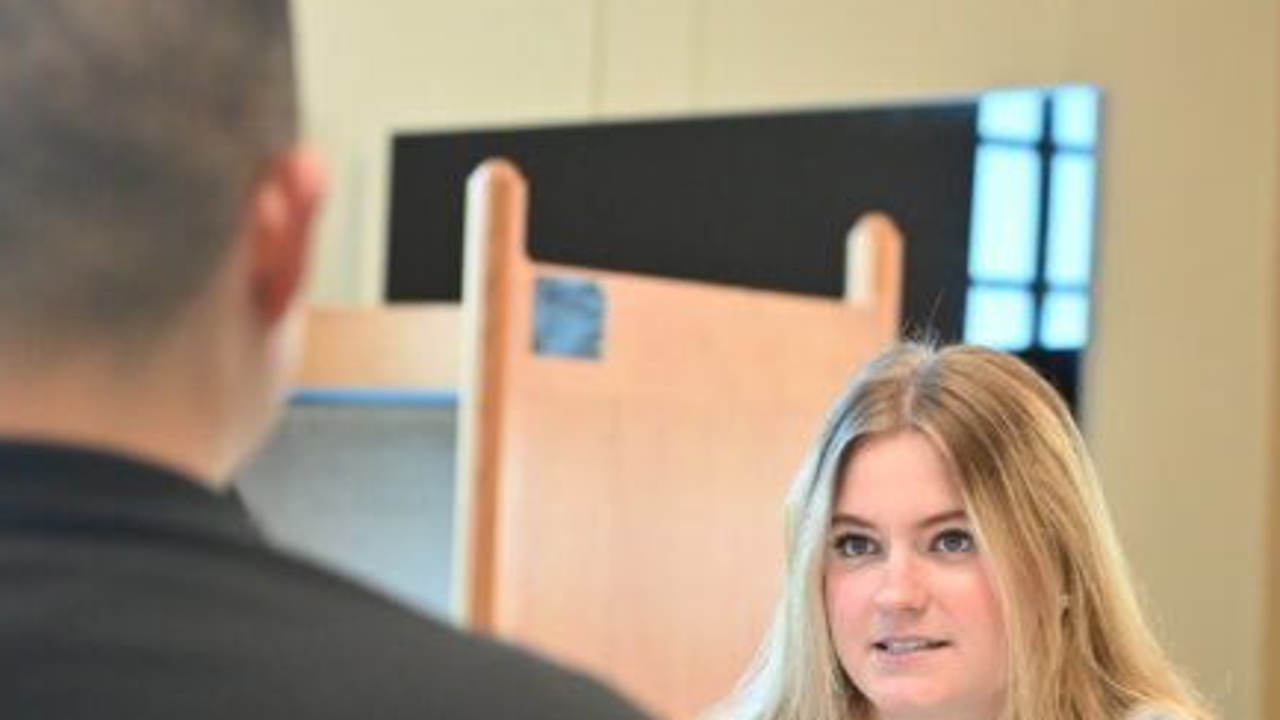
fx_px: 5158
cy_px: 693
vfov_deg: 7.9
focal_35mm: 152
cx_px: 776
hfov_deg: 14.1
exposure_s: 1/250
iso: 5000
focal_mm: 82
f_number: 4
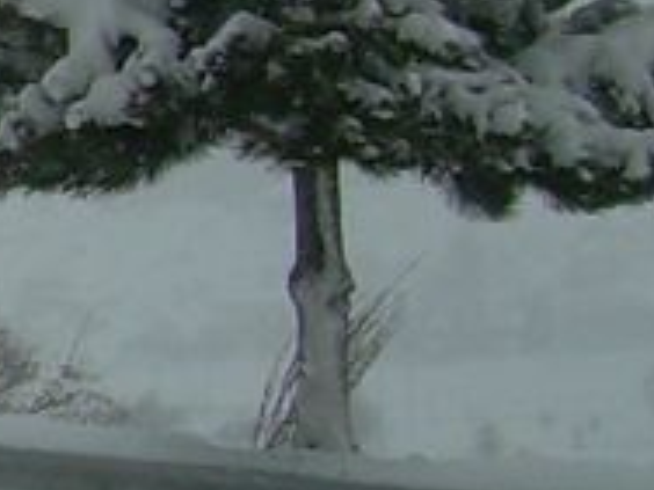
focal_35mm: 259
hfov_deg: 7.0
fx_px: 4893
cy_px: -83
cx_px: -1221
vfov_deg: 5.7
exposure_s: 1/386
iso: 50
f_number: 4.6
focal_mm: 6.3
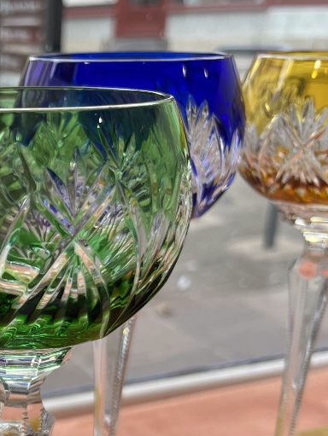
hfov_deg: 22.7
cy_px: 411
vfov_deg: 30.0
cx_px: -32
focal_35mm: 61
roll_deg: +1.4
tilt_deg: -24.1
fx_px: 770
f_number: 1.6
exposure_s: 1/165
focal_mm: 5.1
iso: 40
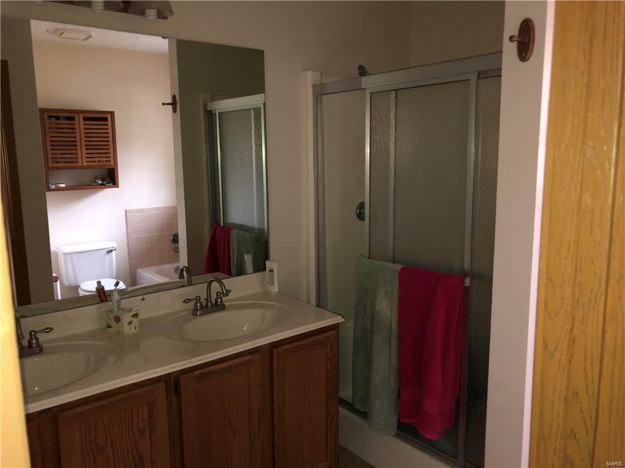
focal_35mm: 29
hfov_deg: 61.7
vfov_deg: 48.2
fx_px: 524
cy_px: 234
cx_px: 312
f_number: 1.8
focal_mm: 3.99
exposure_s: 1/4
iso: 80
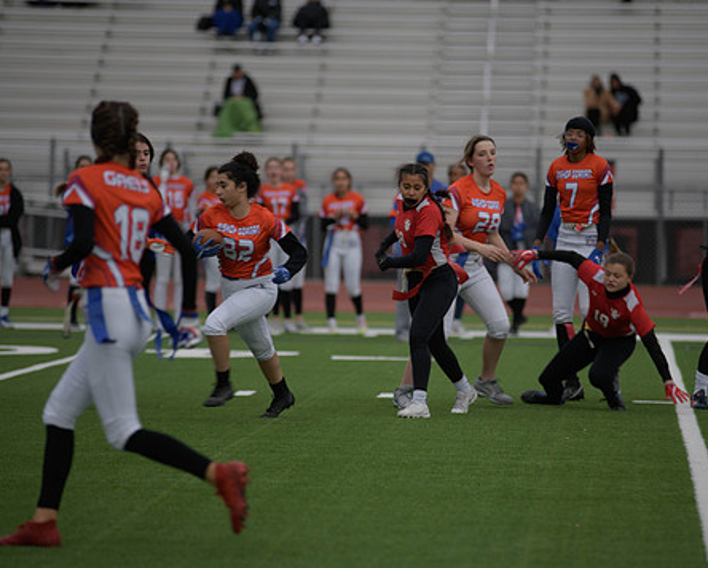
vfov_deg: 6.3
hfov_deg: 7.9
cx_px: 395
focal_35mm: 245
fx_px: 5138
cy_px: 274
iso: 80
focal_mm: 200
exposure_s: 1/200
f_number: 2.8
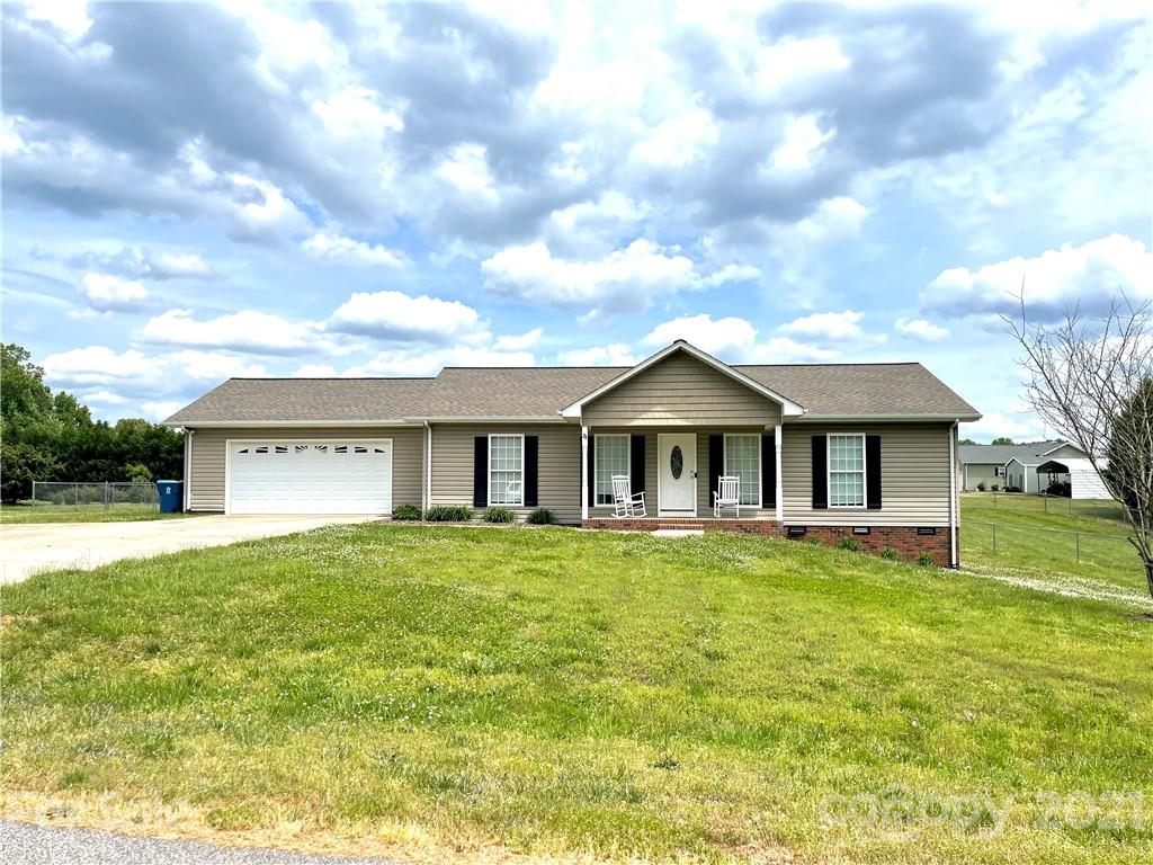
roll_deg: +0.4
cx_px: 576
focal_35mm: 26
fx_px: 866
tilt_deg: +2.0
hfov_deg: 67.3
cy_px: 432
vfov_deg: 53.1
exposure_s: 1/7407
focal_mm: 5.1
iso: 32
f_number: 1.6
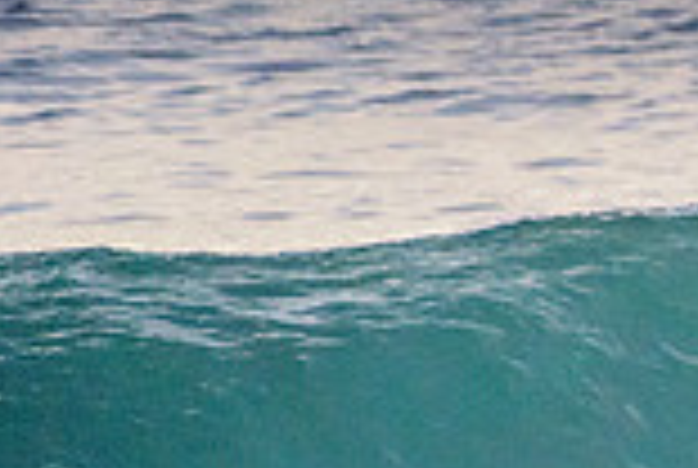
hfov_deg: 0.9
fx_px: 44427
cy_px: 507
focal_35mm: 2287
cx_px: 1556
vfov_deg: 0.6
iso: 1250
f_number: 5.6
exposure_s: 1/2000
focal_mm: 500
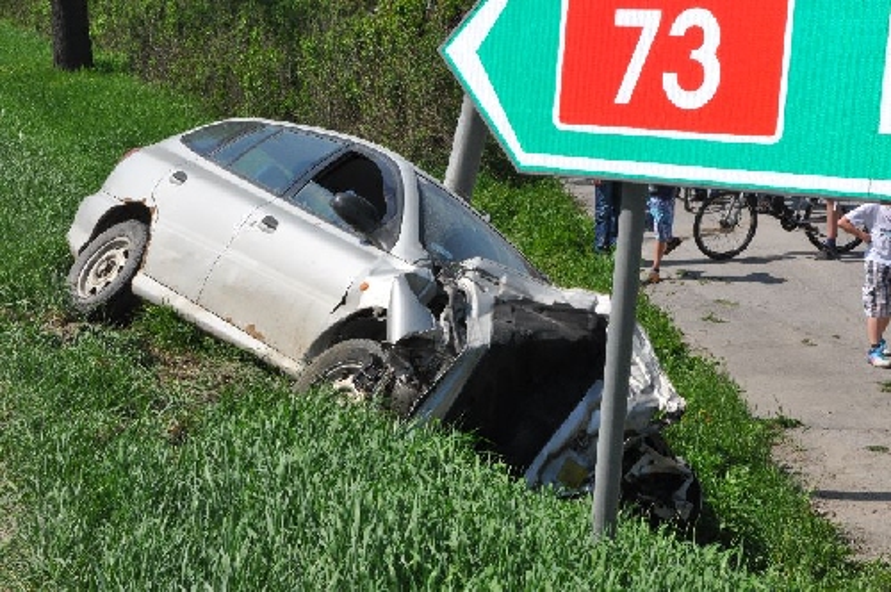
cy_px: 296
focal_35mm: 72
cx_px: 446
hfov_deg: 28.1
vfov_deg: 18.9
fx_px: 1780
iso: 500
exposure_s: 1/200
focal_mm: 48
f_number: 22
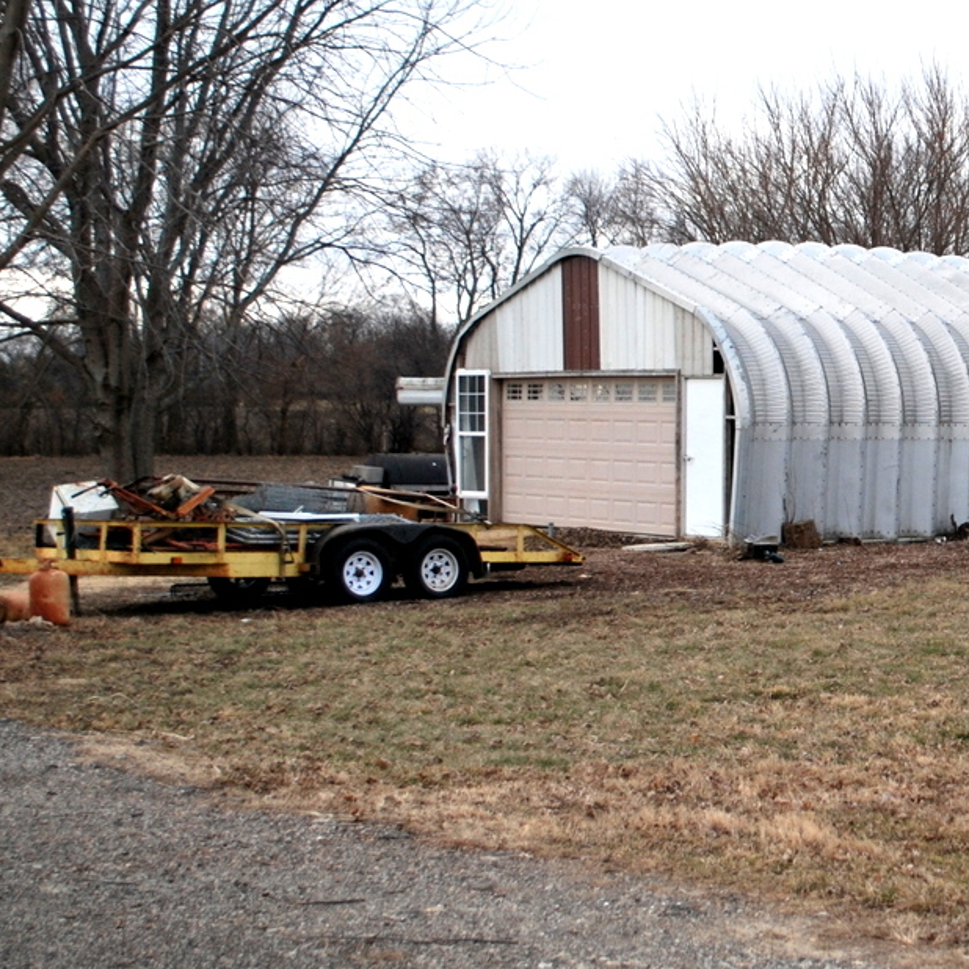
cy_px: 367
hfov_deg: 20.5
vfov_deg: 21.6
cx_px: 1101
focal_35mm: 80
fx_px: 2534
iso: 200
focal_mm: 24
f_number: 4.2
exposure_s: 1/500
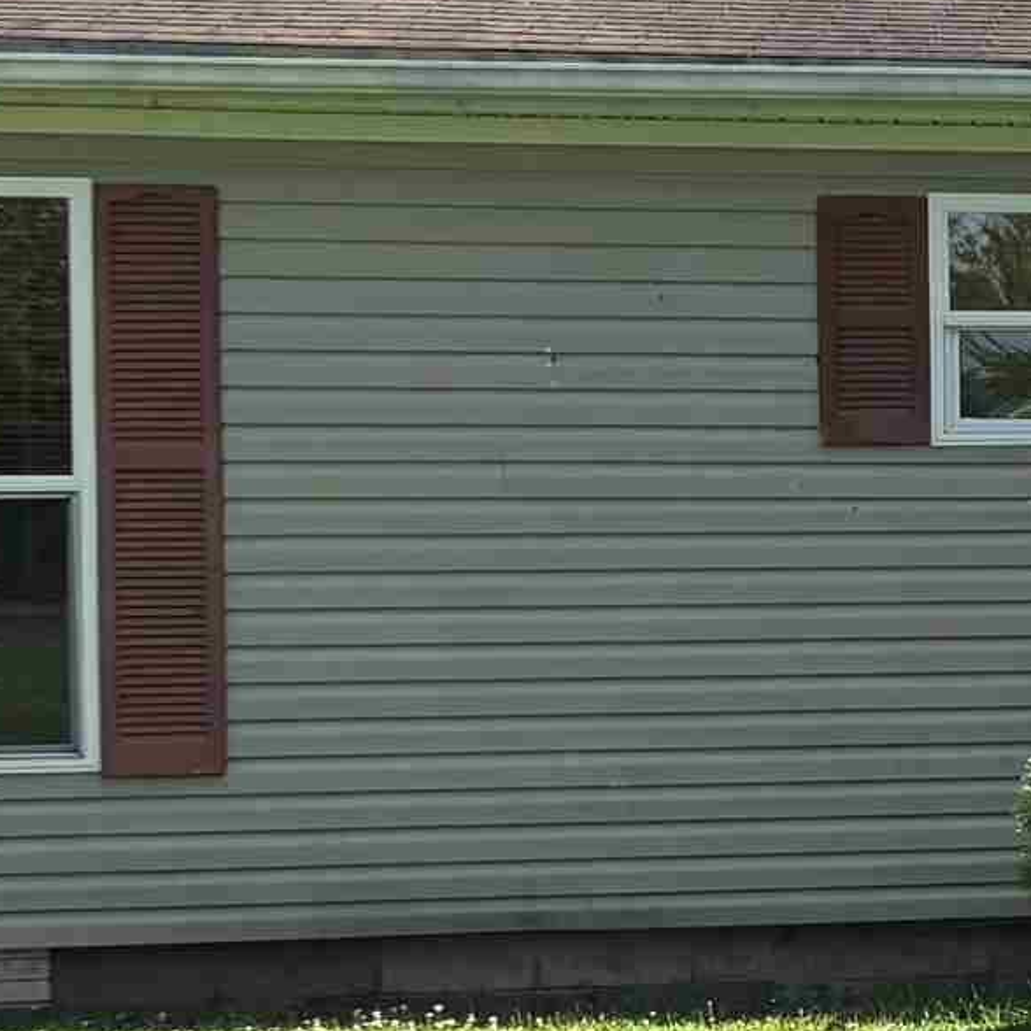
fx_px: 4044
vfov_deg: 14.5
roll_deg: +0.1
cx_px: 2360
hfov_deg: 12.1
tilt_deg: -0.6
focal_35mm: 120
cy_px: 563
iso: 50
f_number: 1.6
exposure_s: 1/1984
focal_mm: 5.96
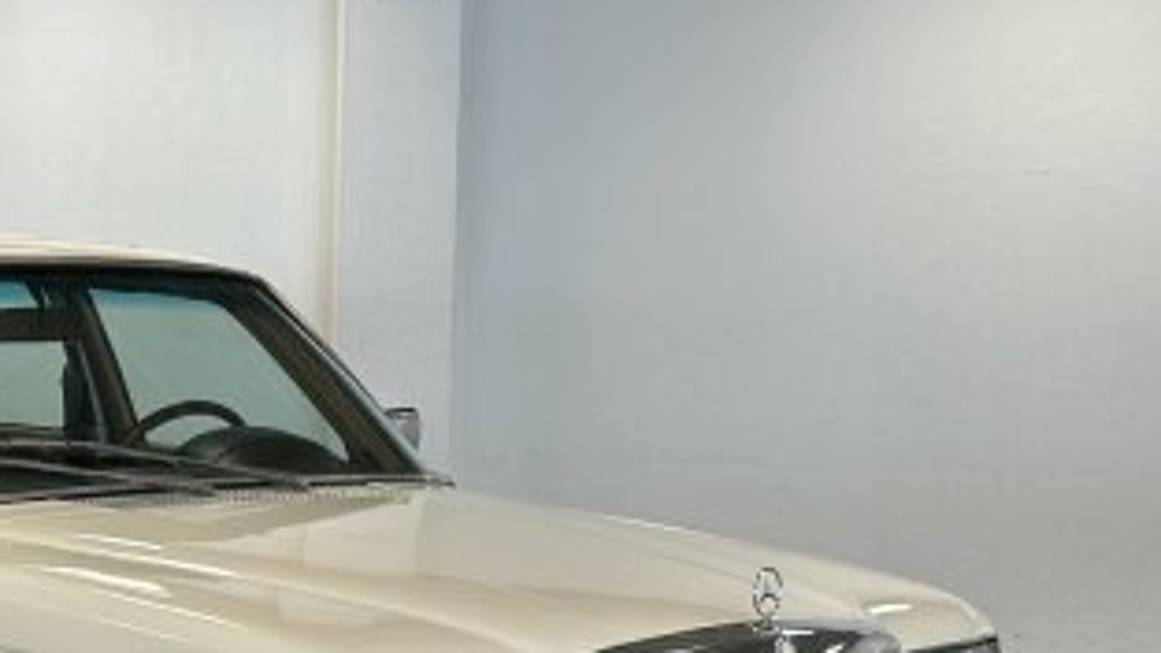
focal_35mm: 107
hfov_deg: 19.5
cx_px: 41
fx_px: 3294
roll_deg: -0.2
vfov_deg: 11.2
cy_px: 657
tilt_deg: -8.5
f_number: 1.78
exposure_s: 1/121
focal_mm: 6.86
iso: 100
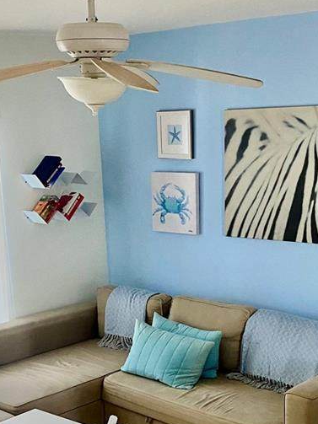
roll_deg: +2.7
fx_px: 760
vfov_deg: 30.1
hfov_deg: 23.6
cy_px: 368
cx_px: 160
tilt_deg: -17.4
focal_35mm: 62
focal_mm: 4.25
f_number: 1.8
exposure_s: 1/60
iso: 320
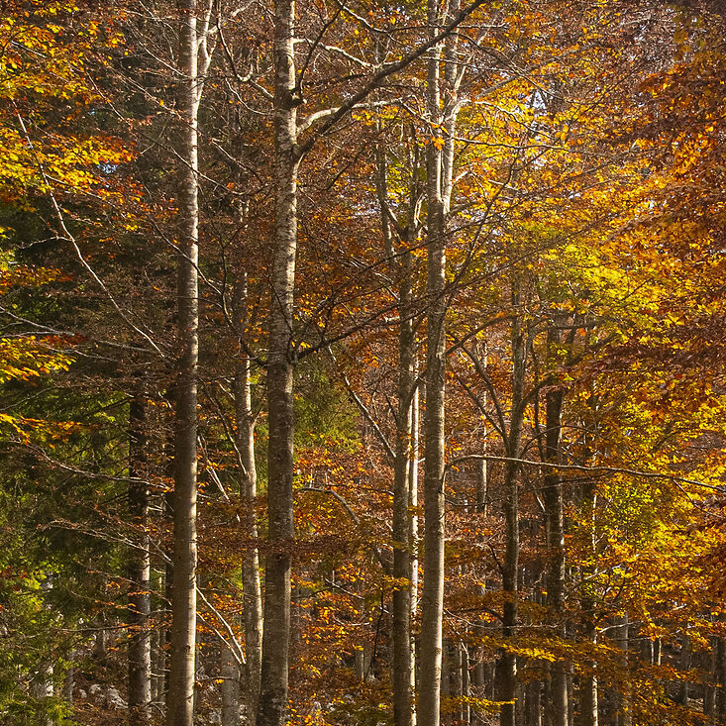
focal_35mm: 103
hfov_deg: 16.7
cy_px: 601
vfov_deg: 16.7
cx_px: 610
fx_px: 2444
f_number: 11
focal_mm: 25
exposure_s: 1/160
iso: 640
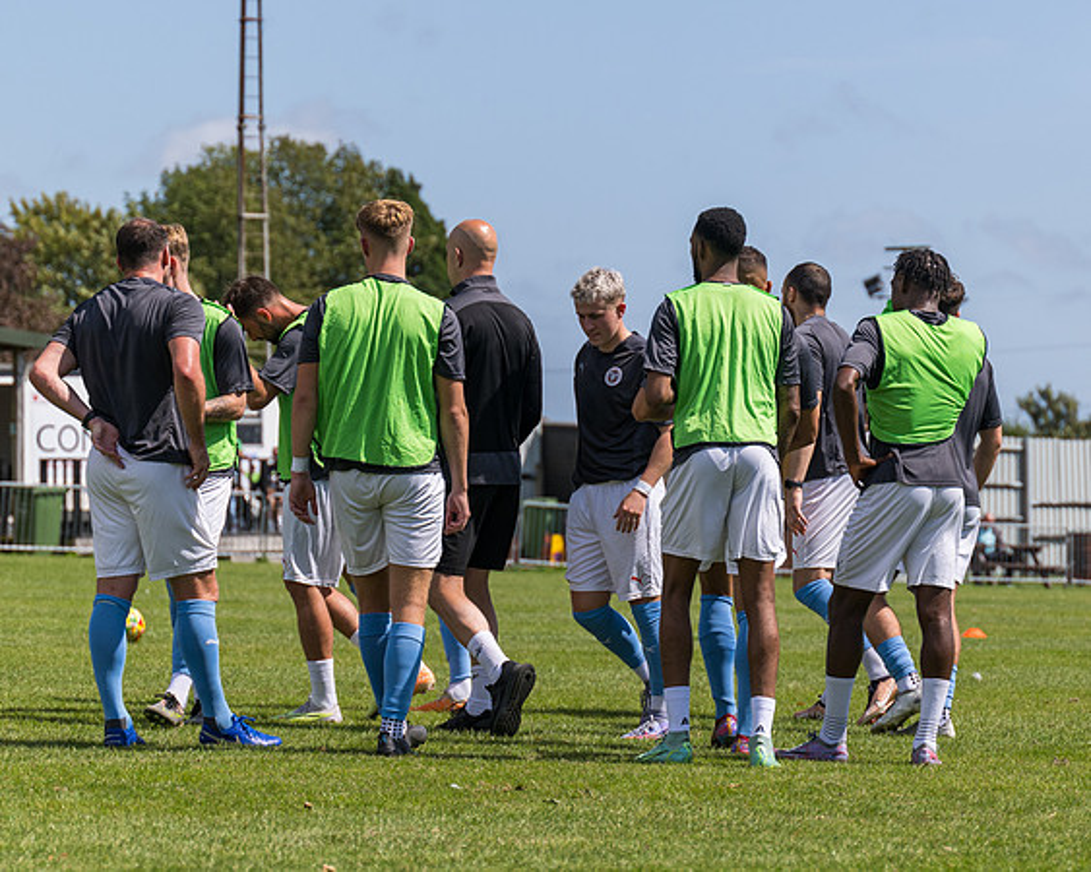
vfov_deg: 8.3
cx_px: 679
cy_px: 435
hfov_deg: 10.3
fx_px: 6033
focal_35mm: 187
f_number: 4
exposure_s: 1/2000
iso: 125
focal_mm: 98
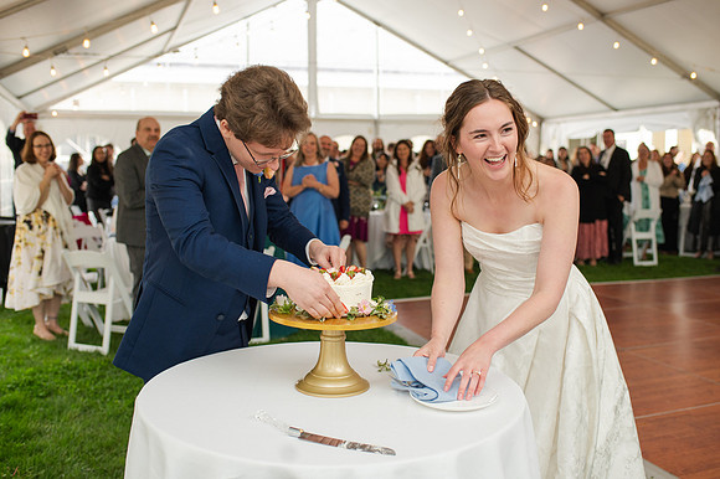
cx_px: 376
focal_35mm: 37
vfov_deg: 35.6
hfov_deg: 51.5
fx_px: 745
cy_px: 240
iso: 800
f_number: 3.2
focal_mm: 35
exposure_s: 1/200
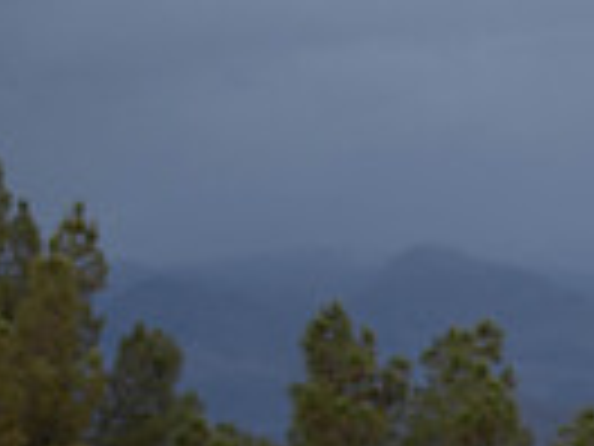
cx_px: 999
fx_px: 7224
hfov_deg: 4.7
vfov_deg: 3.5
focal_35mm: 421
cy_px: 750
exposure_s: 1/200
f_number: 2.8
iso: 250
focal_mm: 100
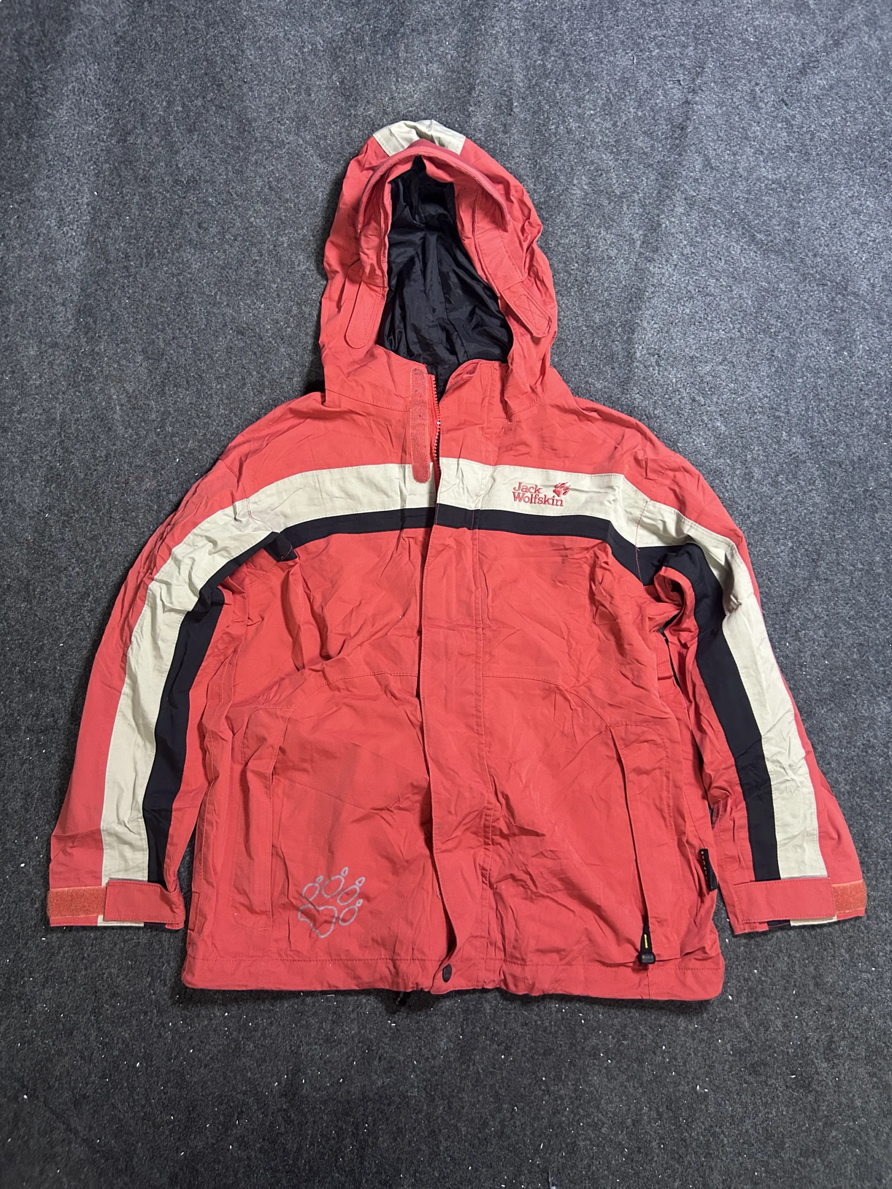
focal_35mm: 26
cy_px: 594
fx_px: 893
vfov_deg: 67.3
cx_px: 446
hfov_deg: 53.1
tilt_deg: -68.3
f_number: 1.5
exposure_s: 1/50
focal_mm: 5.7
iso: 400
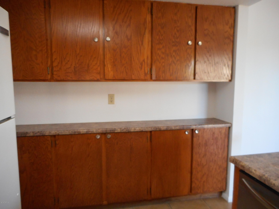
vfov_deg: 54.9
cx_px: 140
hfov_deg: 69.4
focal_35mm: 25
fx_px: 201
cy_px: 104
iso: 400
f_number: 3.7
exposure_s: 1/25
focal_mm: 4.5
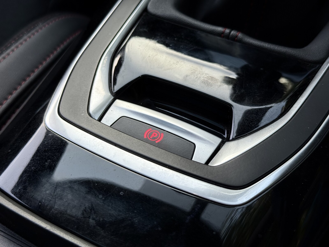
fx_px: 456
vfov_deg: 30.3
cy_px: 124
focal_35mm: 48
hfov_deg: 39.7
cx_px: 164
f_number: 1.78
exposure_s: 1/275
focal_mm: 6.76
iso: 64
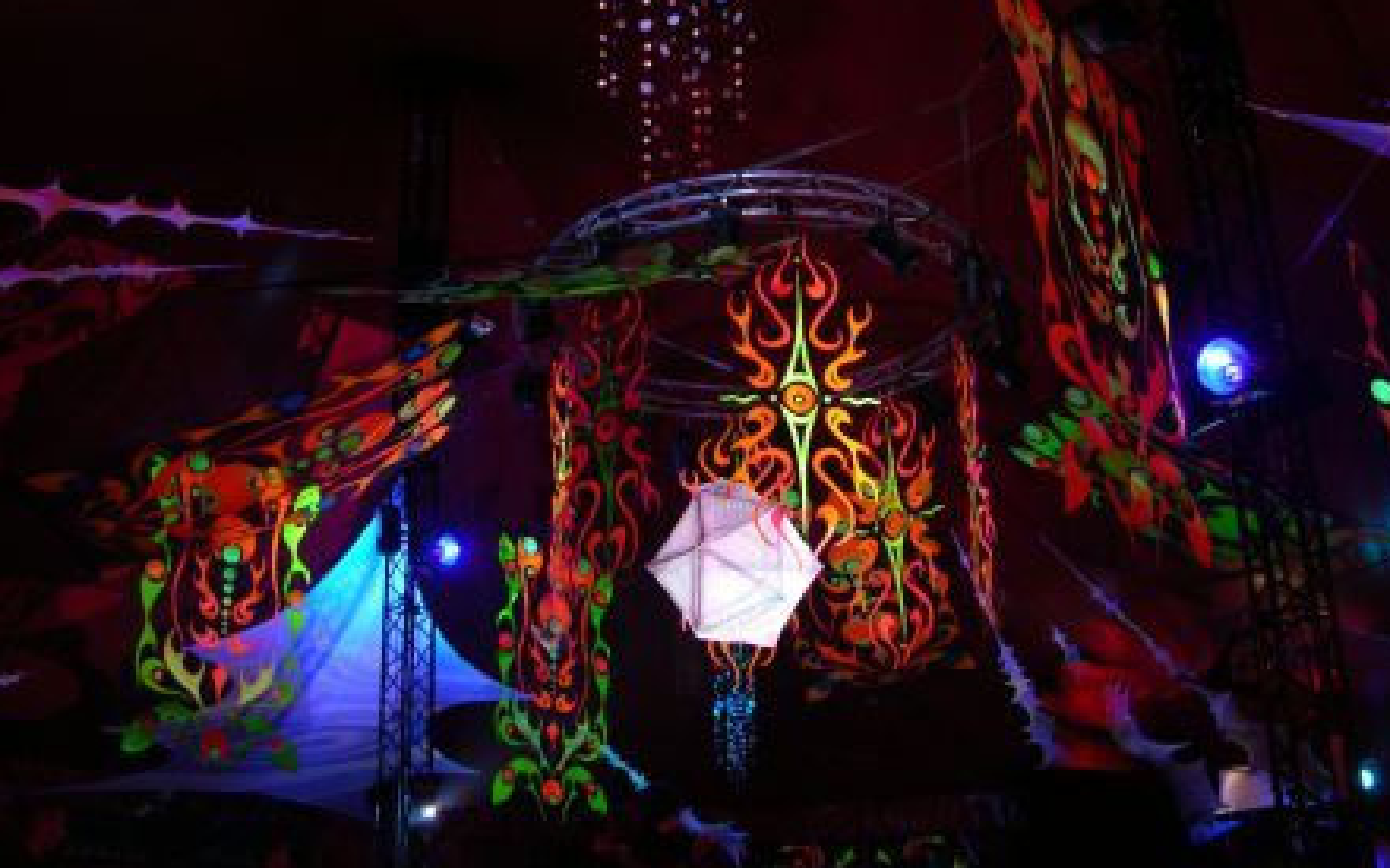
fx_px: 1440
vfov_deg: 33.5
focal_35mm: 38
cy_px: 344
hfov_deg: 51.5
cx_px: 704
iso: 200
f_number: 2.8
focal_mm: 8.9
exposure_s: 1/1.2
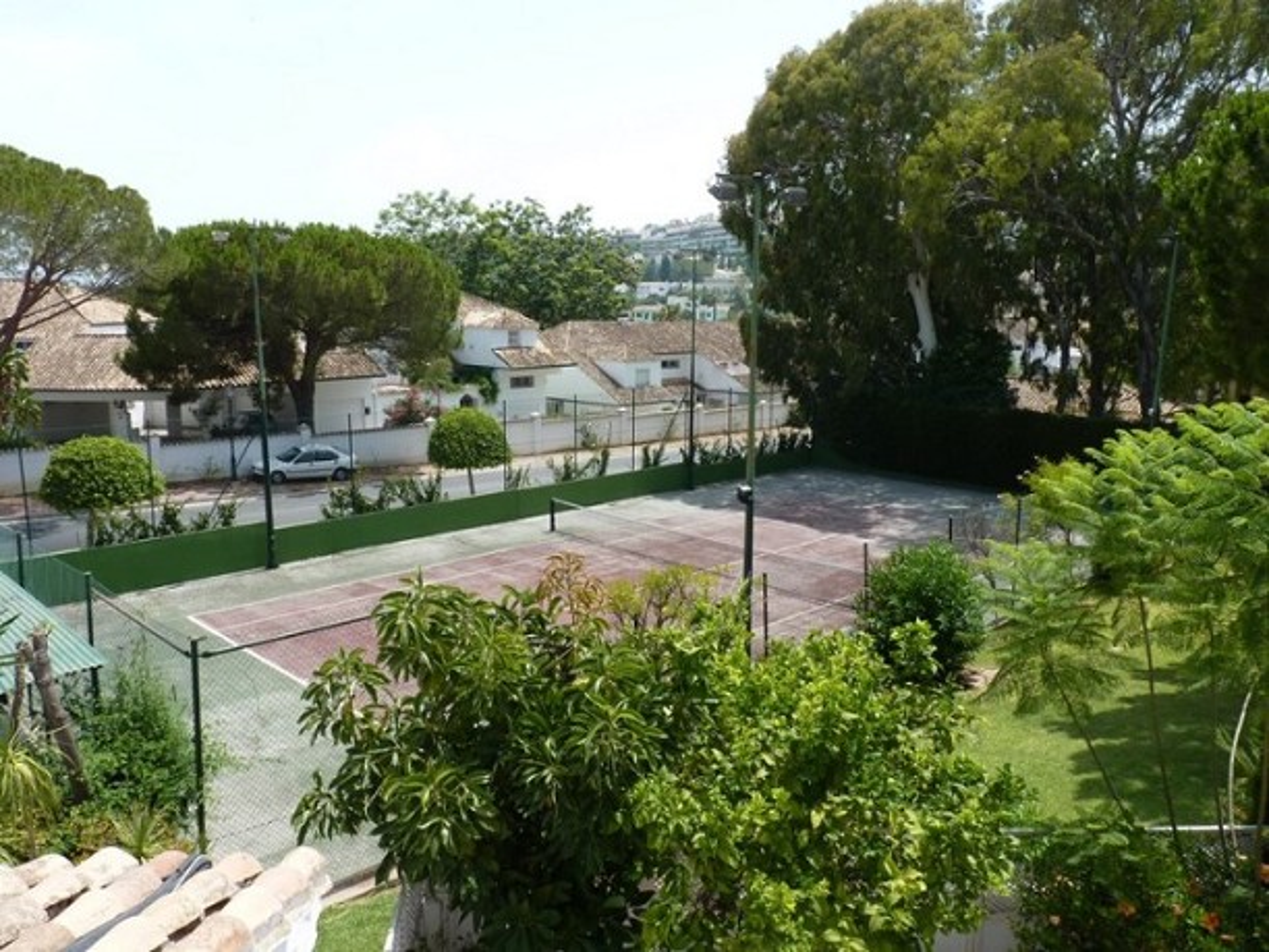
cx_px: 634
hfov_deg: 65.3
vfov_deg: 51.4
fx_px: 990
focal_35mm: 27
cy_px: 476
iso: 80
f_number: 5
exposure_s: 1/200
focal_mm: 4.8
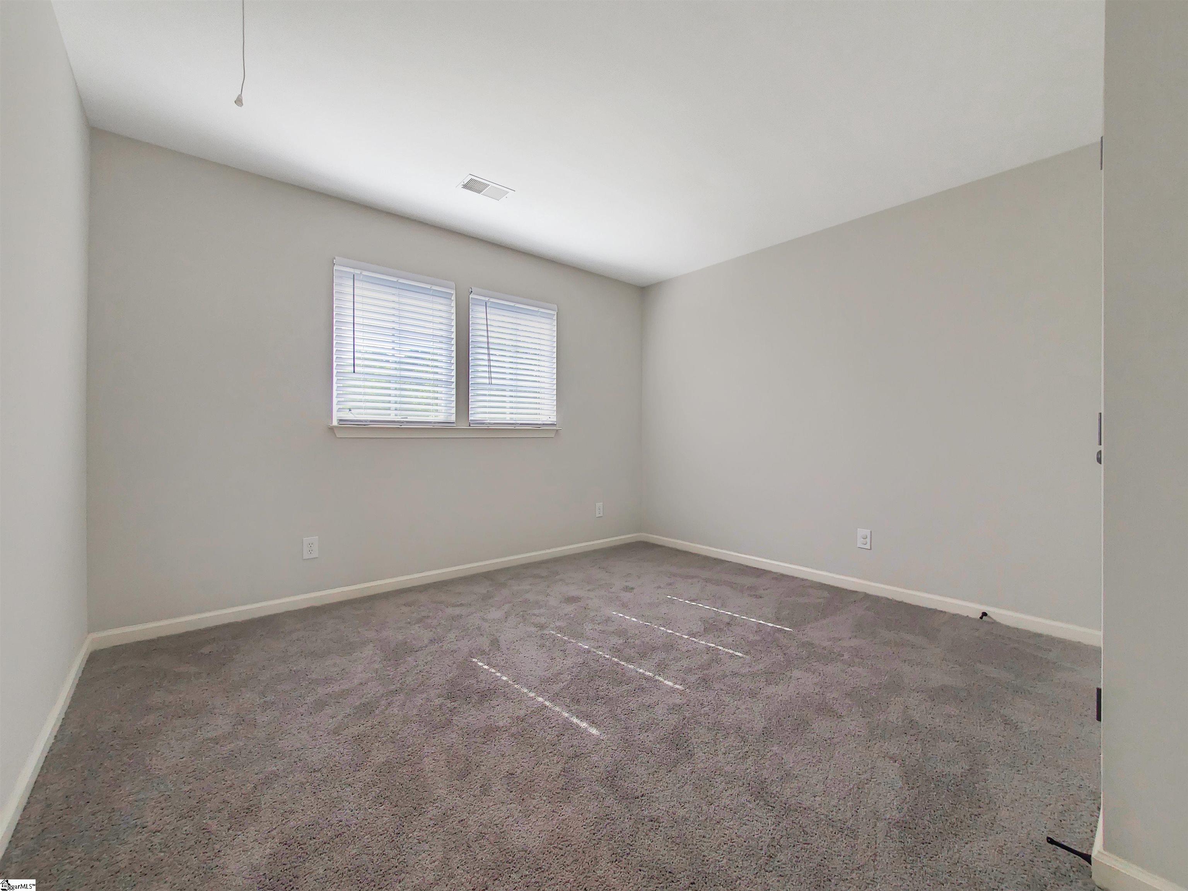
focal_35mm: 13
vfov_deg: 89.9
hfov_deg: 106.2
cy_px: 446
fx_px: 446
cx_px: 594
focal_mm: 1.8
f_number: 2.2
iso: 50
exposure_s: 1/60
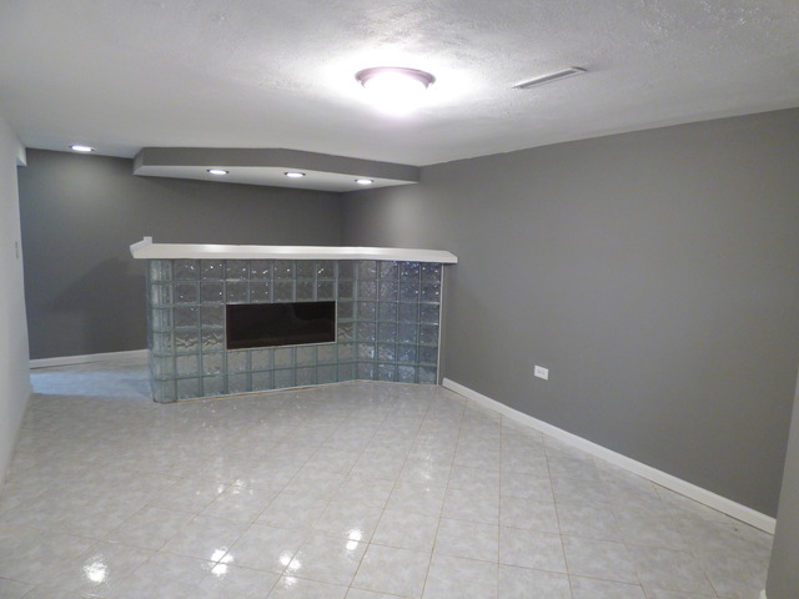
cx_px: 400
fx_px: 462
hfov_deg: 81.7
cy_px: 300
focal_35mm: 20
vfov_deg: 66.0
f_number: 2.8
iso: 400
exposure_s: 1/10
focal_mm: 3.58
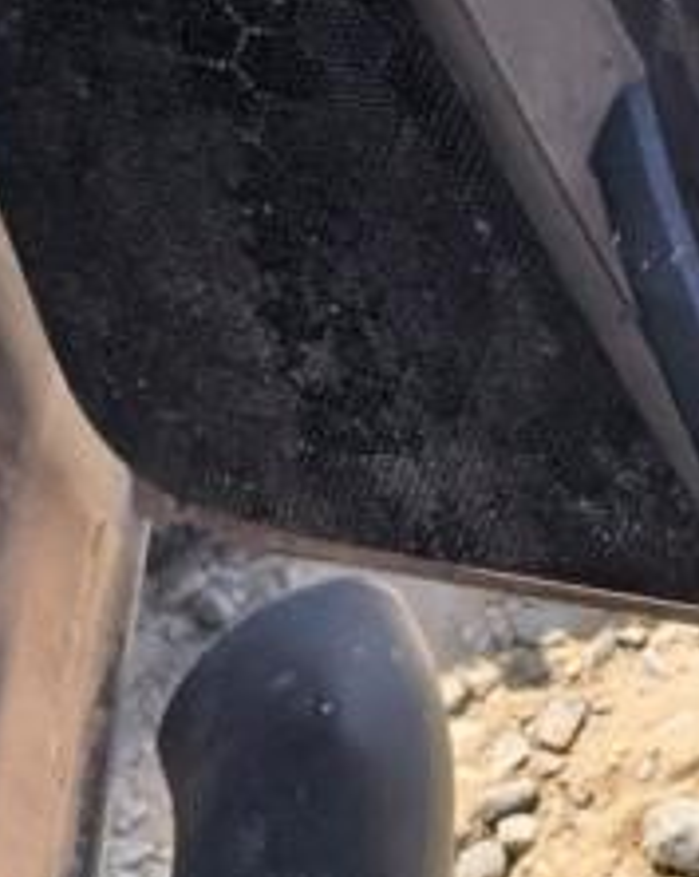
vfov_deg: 13.1
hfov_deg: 10.3
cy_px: -612
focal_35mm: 135
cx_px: 1518
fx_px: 3498
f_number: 1.68
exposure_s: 1/561
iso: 21
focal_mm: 6.9
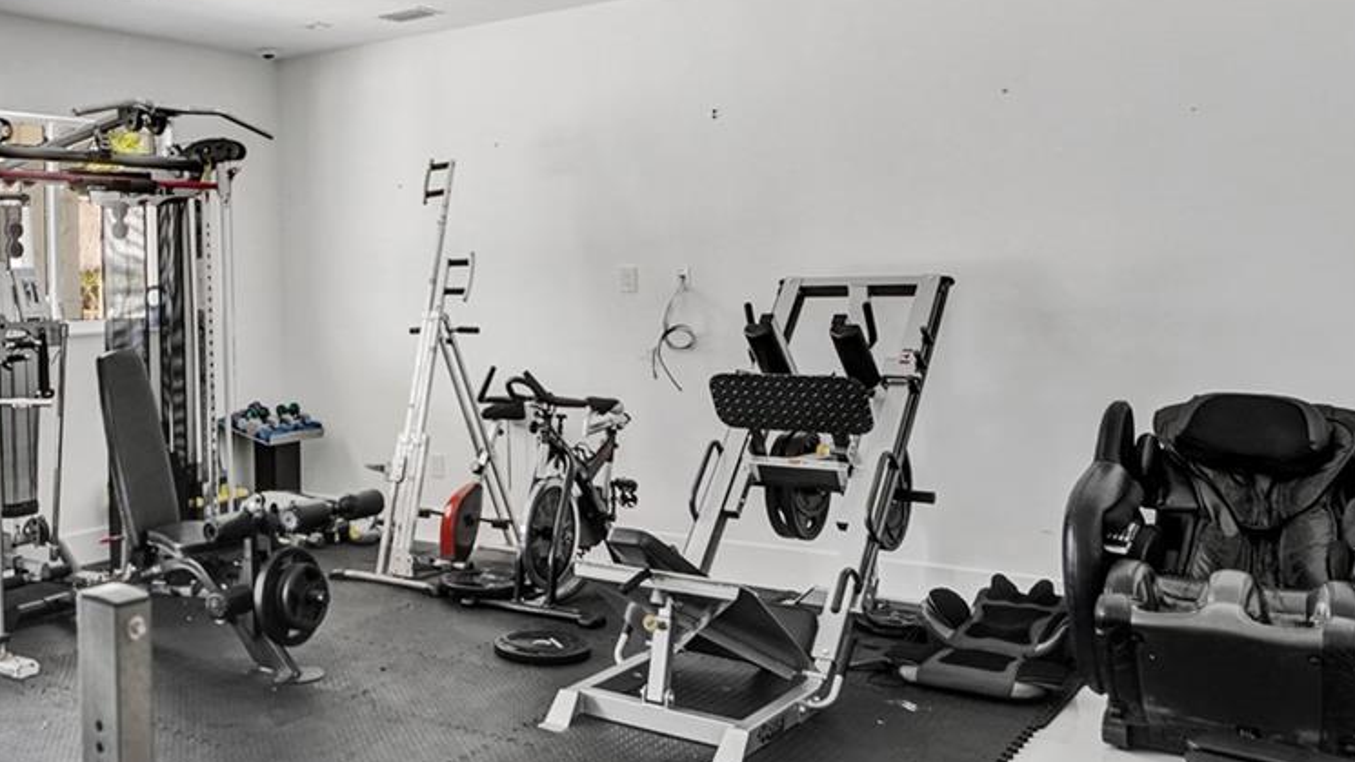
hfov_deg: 50.9
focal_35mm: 36
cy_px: 272
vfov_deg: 32.6
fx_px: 1293
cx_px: 218
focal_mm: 16
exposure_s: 1/160
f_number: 4
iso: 400
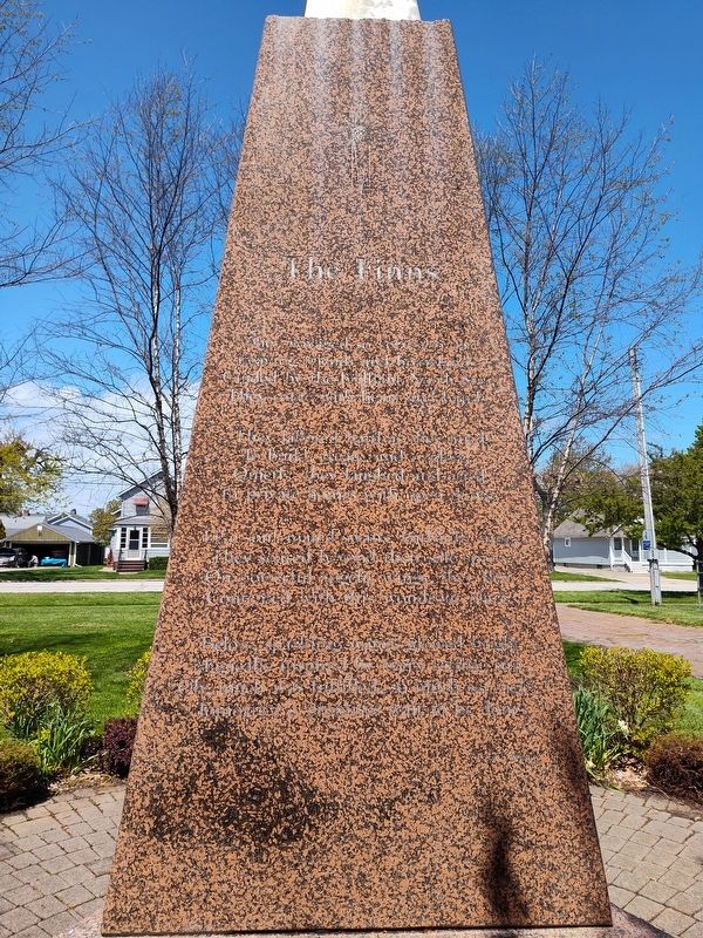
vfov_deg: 73.9
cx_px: 352
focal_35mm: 23
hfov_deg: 58.9
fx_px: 623
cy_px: 469
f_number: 1.8
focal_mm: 5.56
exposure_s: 1/1380
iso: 100
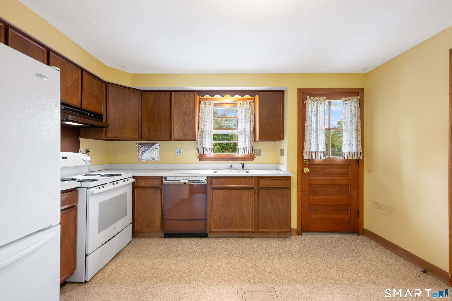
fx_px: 176
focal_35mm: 14
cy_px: 150
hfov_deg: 104.3
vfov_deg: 81.2
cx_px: 226
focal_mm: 14
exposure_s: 1
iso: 250
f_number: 8
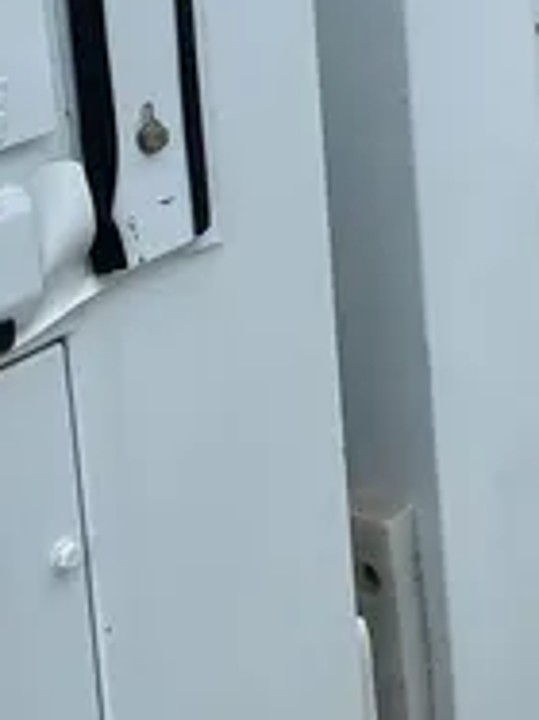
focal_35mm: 102
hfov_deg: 13.6
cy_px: -179
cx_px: 805
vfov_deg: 18.2
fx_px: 2120
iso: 32
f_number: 1.8
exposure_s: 1/810
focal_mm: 4.25
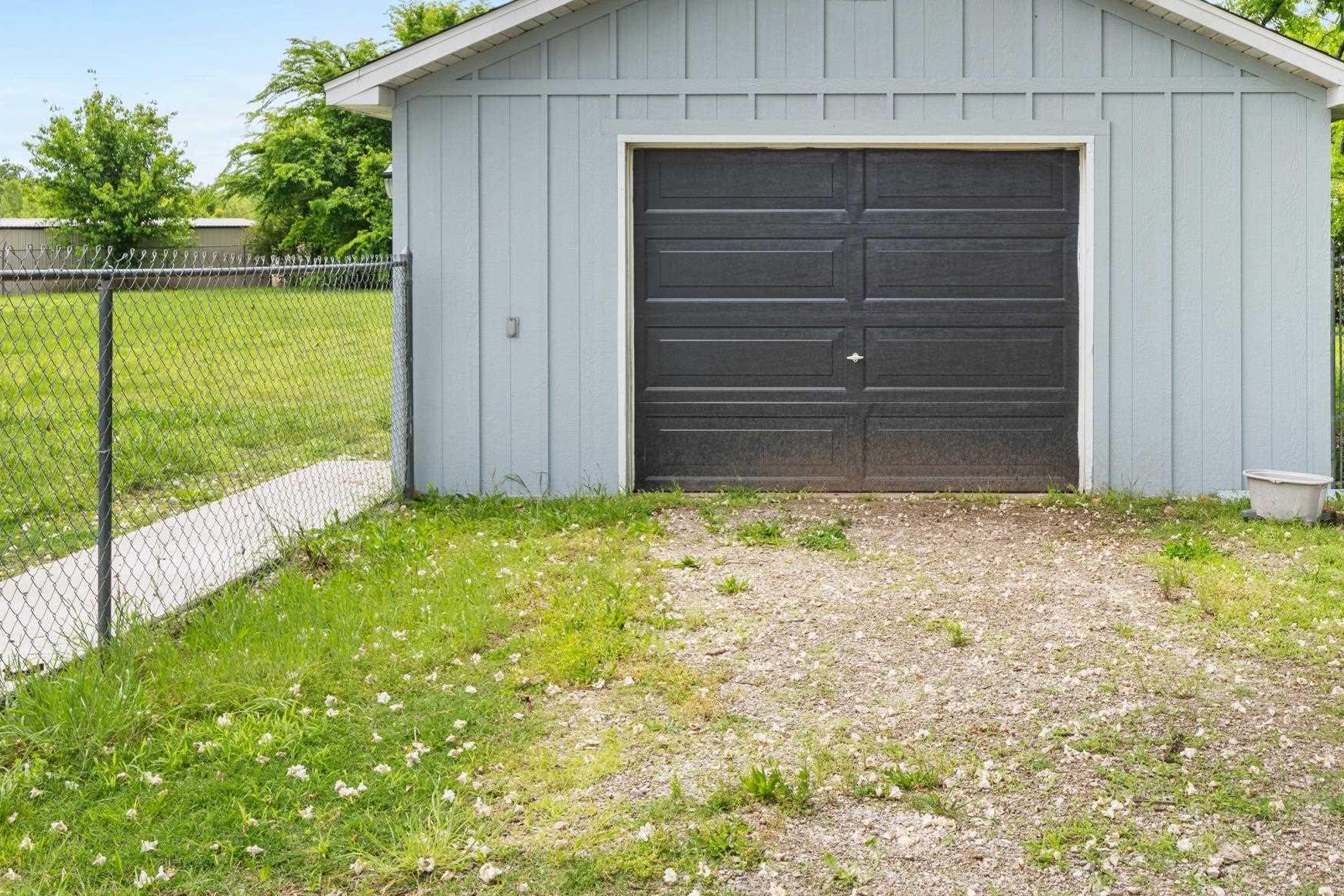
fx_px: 1395
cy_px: 255
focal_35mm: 37
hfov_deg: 50.8
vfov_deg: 35.1
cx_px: 860
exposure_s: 1/80
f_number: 9
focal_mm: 17.3
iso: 200
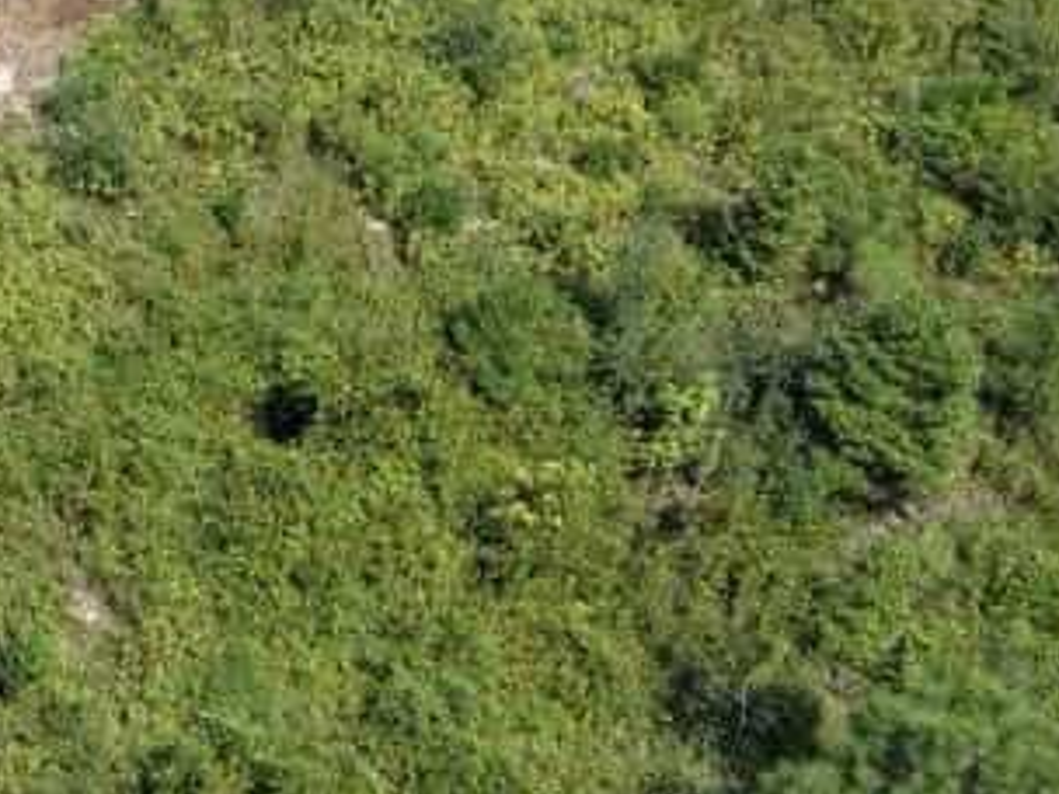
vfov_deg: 14.4
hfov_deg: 16.7
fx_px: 3090
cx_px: -749
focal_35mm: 101
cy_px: -35
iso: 100
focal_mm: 8.7
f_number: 1.8
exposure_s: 1/2000
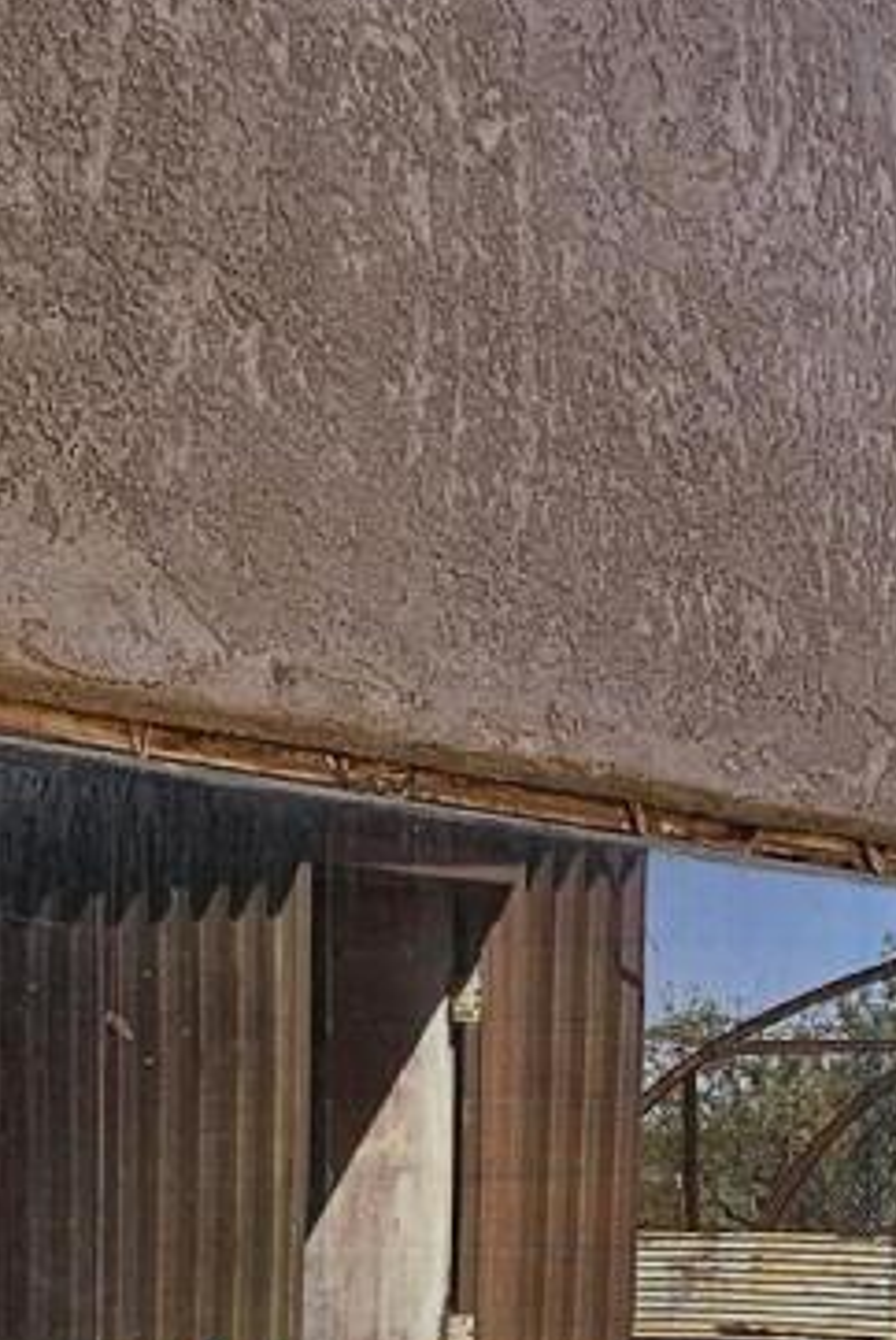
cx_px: 696
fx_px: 4918
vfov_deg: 15.4
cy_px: 1129
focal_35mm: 132
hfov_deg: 10.4
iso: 25
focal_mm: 5.4
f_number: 1.8
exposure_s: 1/1135
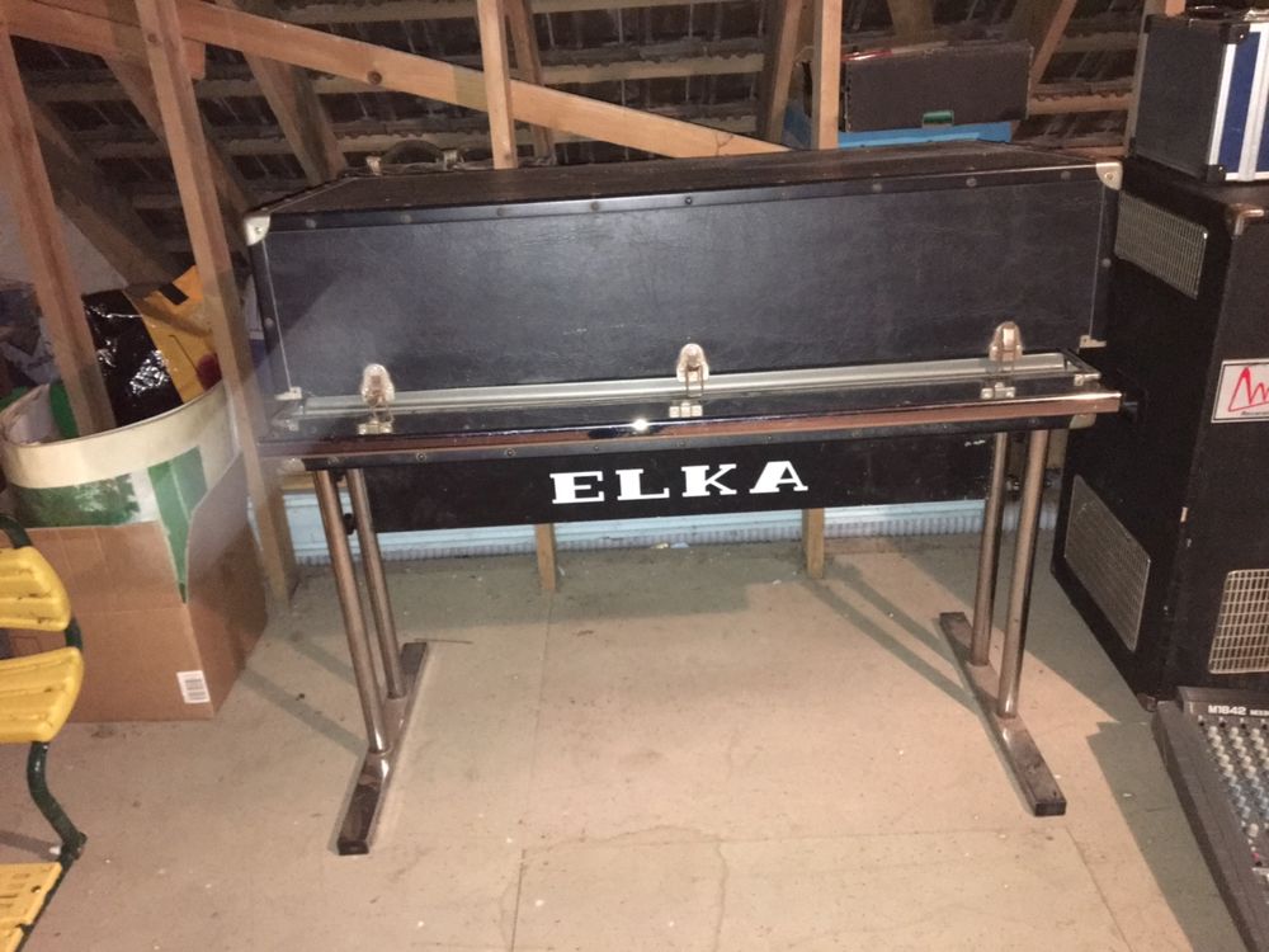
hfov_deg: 61.7
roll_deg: +2.4
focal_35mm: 29
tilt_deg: -25.9
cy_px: 476
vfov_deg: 48.2
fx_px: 1063
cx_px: 634
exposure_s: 1/17
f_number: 2.2
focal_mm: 4.15
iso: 500
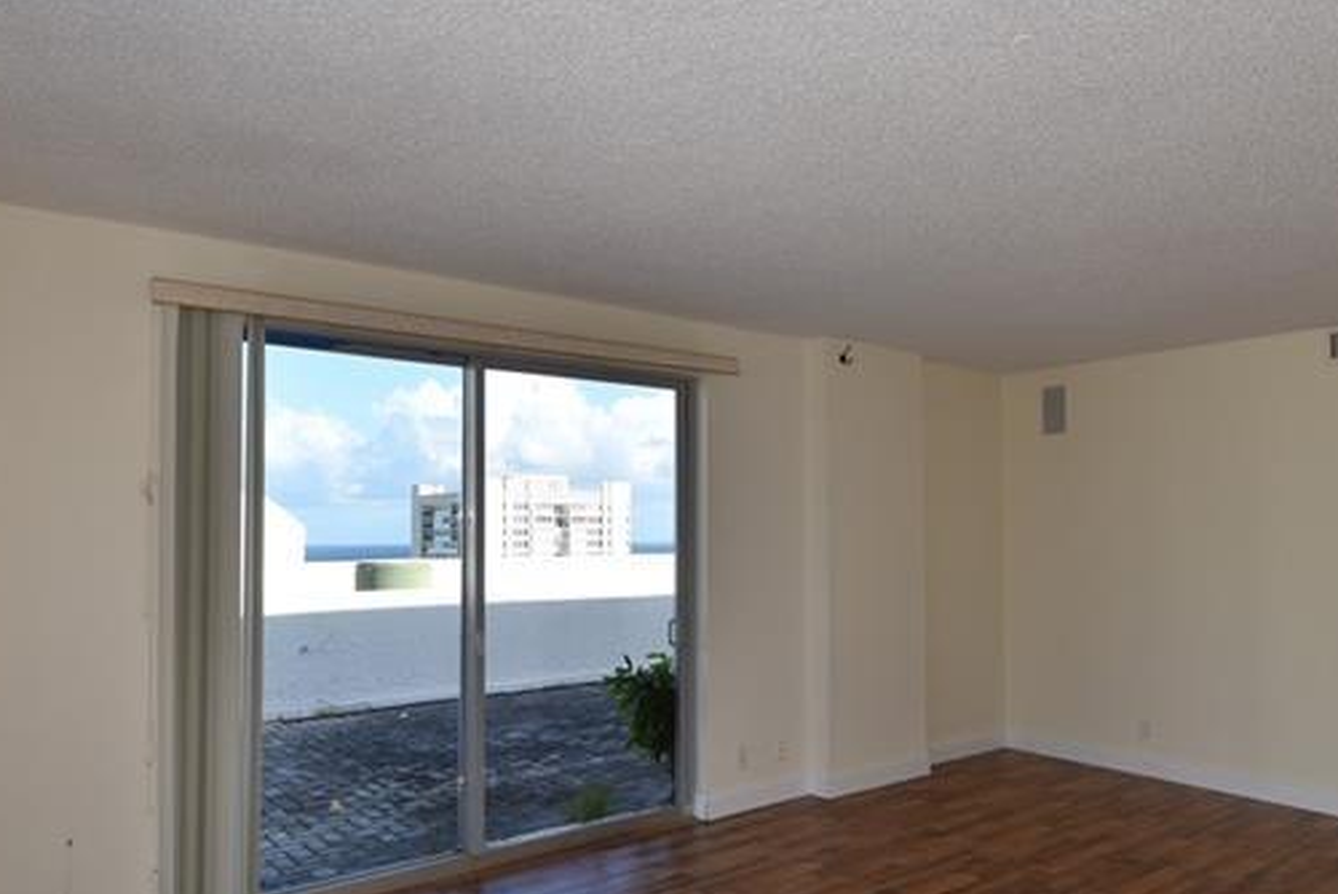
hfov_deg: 72.7
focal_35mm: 24
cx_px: 822
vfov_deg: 53.2
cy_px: 472
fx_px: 892
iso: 100
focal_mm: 10
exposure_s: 1/100
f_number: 5
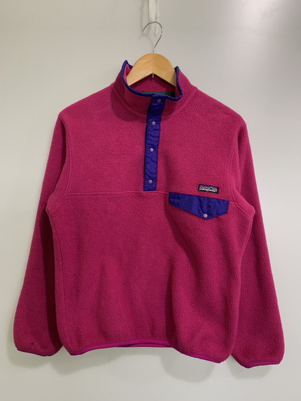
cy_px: 200
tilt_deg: -19.7
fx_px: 301
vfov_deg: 67.3
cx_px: 150
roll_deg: +1.2
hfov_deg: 53.1
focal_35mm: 26
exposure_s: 1/60
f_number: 1.8
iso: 250
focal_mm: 4.25
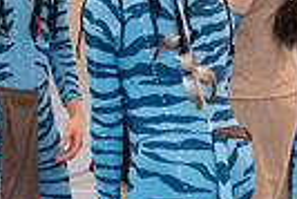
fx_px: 3824
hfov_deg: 4.4
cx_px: -4
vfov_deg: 3.0
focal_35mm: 463
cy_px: 50
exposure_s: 1/400
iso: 6400
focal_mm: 56.3
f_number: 2.8
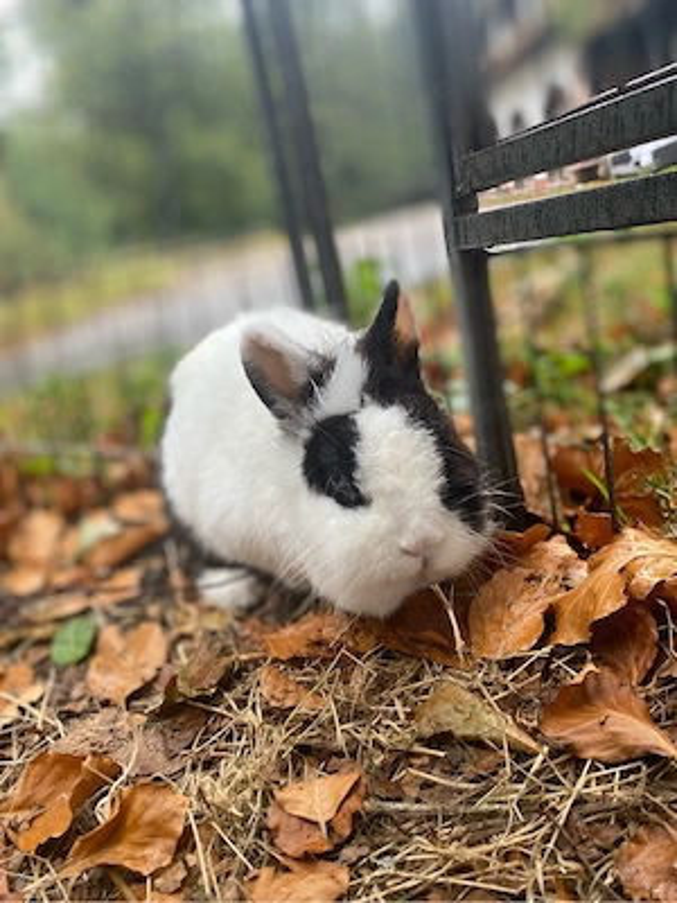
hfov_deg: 53.1
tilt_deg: -16.4
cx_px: 338
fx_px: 678
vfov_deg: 67.3
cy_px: 452
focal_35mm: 26
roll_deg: +12.2
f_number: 1.8
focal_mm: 4.25
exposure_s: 1/121
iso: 32
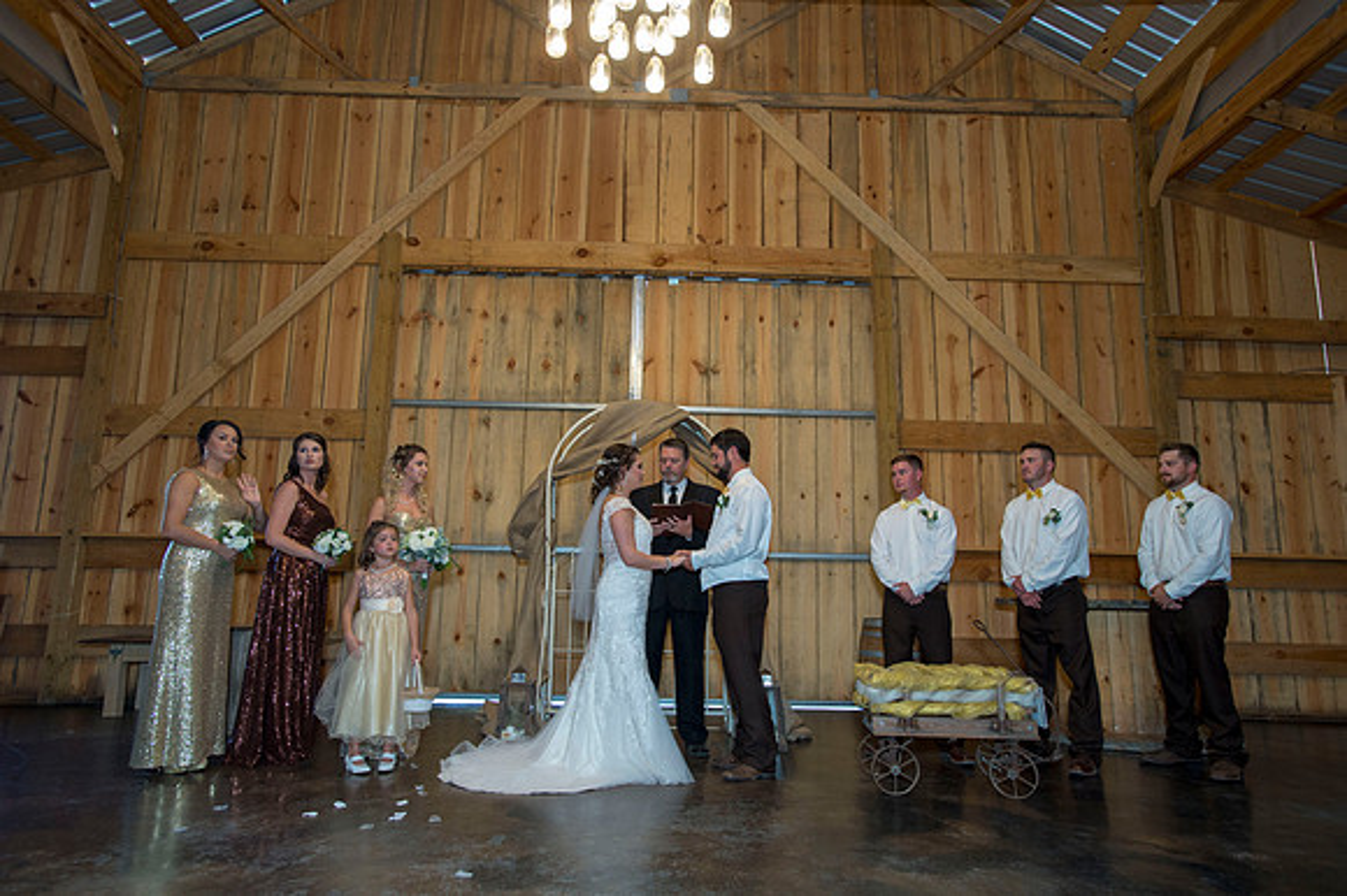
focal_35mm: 22
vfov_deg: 57.2
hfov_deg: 78.6
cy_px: 448
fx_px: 823
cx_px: 674
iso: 1600
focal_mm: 22
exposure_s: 1/125
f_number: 4
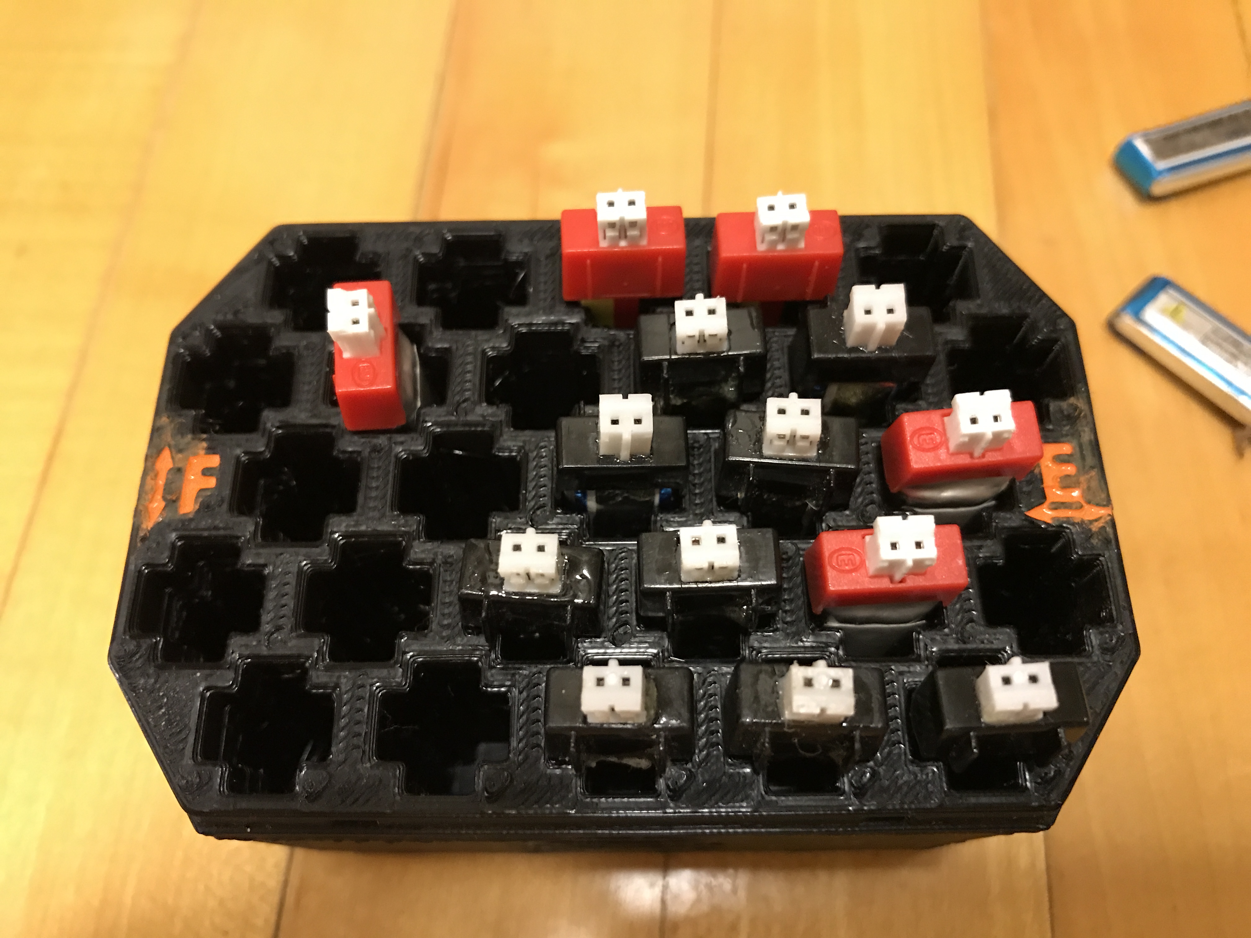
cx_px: 626
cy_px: 469
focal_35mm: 28
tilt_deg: -64.5
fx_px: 1012
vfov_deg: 49.7
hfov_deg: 63.4
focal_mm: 3.99
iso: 80
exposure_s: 1/7
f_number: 1.8
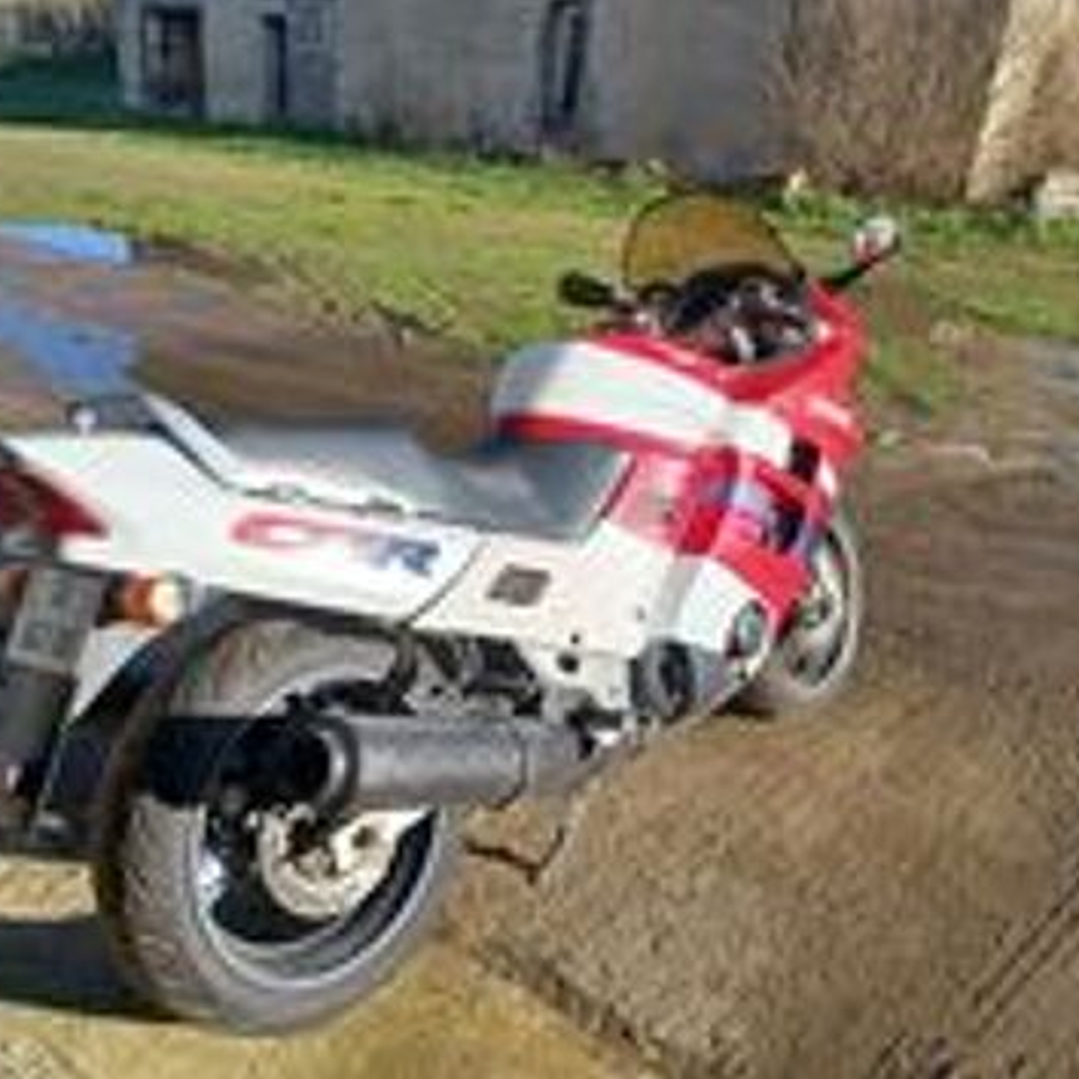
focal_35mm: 30
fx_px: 1058
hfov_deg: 54.0
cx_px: 491
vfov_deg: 54.0
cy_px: 533
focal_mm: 4.6
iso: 32
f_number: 1.8
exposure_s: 1/227
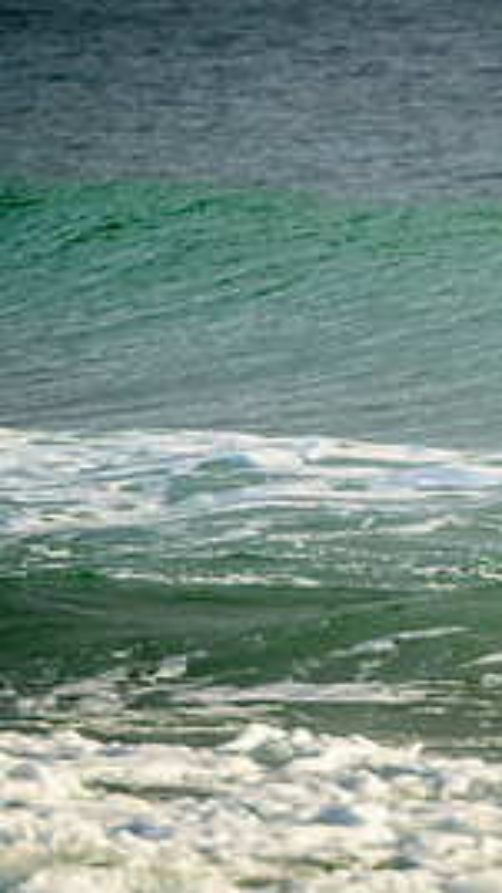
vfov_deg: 1.7
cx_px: 1273
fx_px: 29437
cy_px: 317
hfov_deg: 1.0
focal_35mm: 1242
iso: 1250
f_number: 5.6
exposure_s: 1/2500
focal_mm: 400
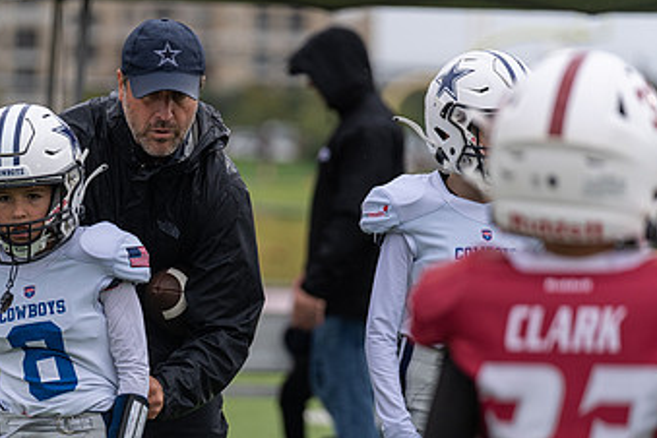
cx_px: 132
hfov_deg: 6.5
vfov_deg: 4.4
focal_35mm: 315
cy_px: 317
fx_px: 5748
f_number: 3.5
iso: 250
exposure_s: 1/1250
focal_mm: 184
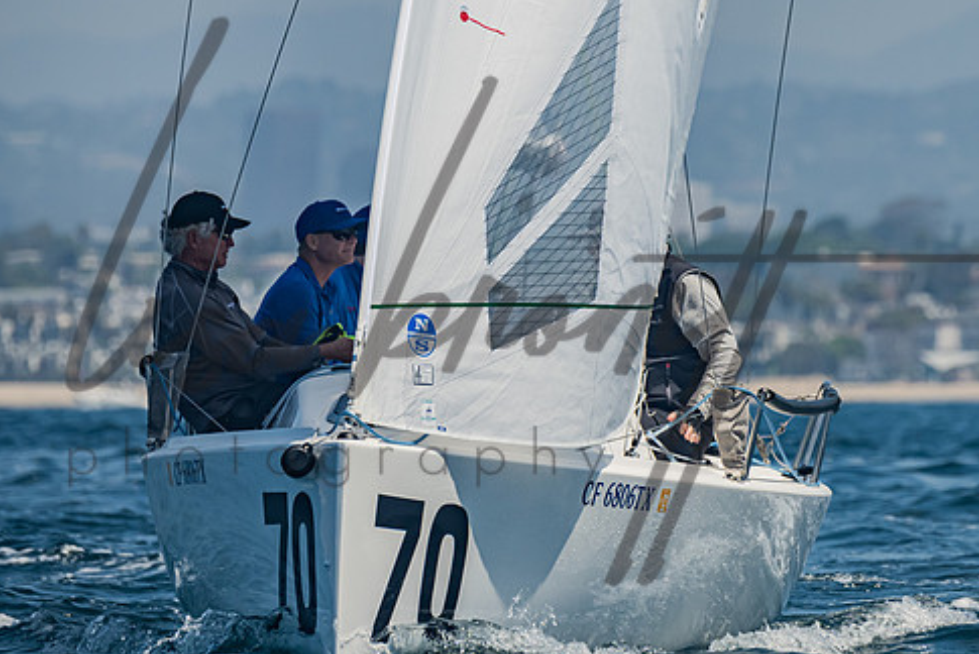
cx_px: 661
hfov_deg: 4.0
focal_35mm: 513
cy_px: 163
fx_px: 13959
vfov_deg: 2.7
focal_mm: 310
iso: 400
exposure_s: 1/2500
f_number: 6.3
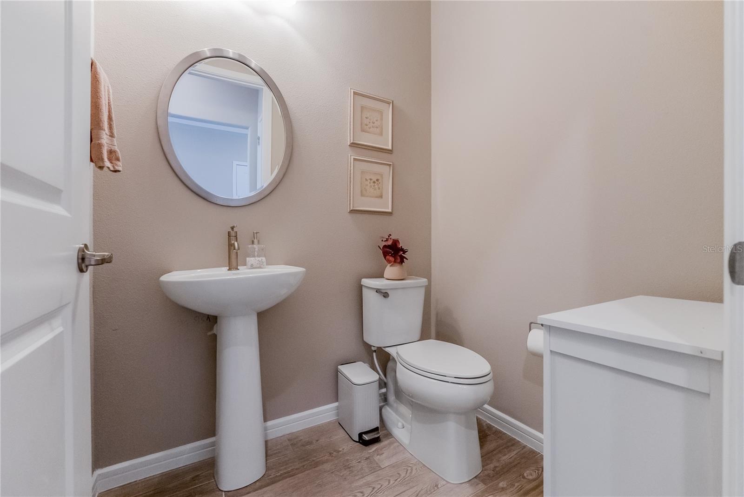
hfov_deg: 104.2
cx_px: 372
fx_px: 289
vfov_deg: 81.3
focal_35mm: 14
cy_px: 248
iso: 320
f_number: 6.3
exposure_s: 1/125
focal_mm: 14
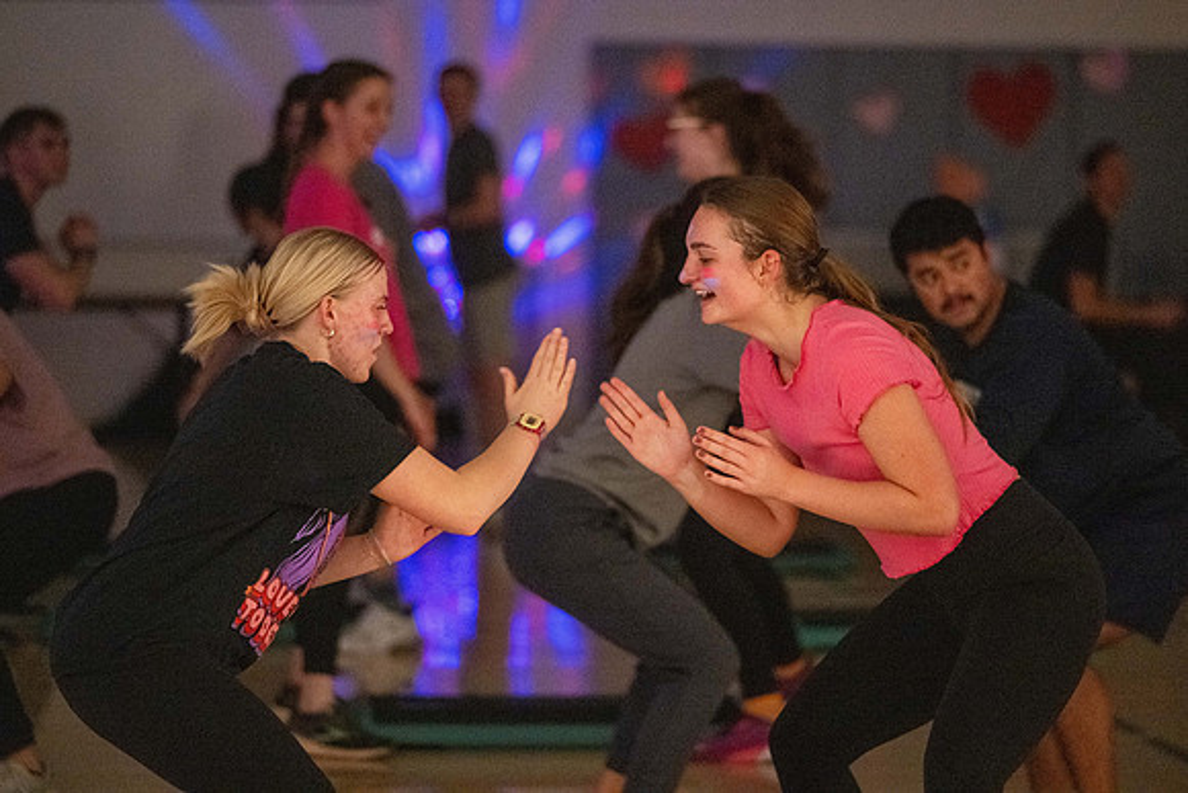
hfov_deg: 13.0
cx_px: 639
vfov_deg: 8.7
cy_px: 362
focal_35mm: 157
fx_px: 5197
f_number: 2.8
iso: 16000
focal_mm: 145
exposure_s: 1/320
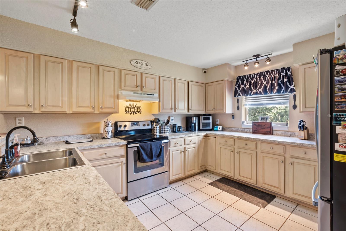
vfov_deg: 77.3
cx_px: 173
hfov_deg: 100.4
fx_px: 144
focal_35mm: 15
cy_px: 116
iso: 200
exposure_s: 2
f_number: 14
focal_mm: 10
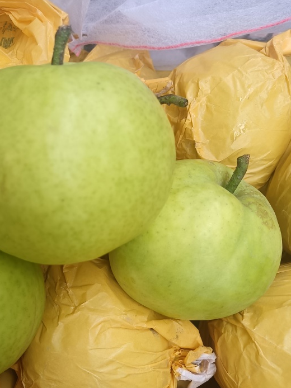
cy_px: 185
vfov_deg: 46.8
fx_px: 449
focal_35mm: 40
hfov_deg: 35.3
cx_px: 82
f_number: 1.8
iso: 184
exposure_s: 1/120
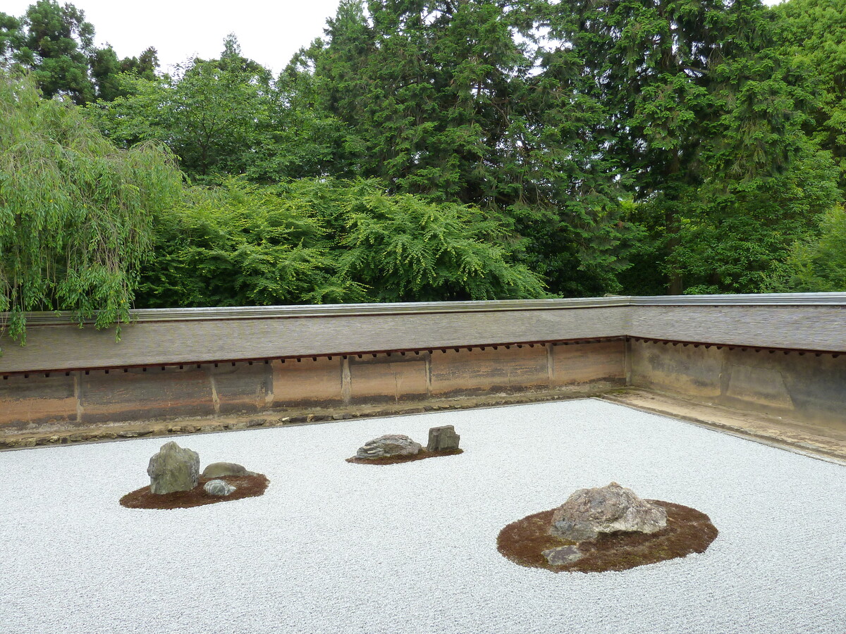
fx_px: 611
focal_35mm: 25
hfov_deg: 69.4
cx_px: 423
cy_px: 317
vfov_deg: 54.9
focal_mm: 4.1
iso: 125
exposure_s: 1/125
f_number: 3.5
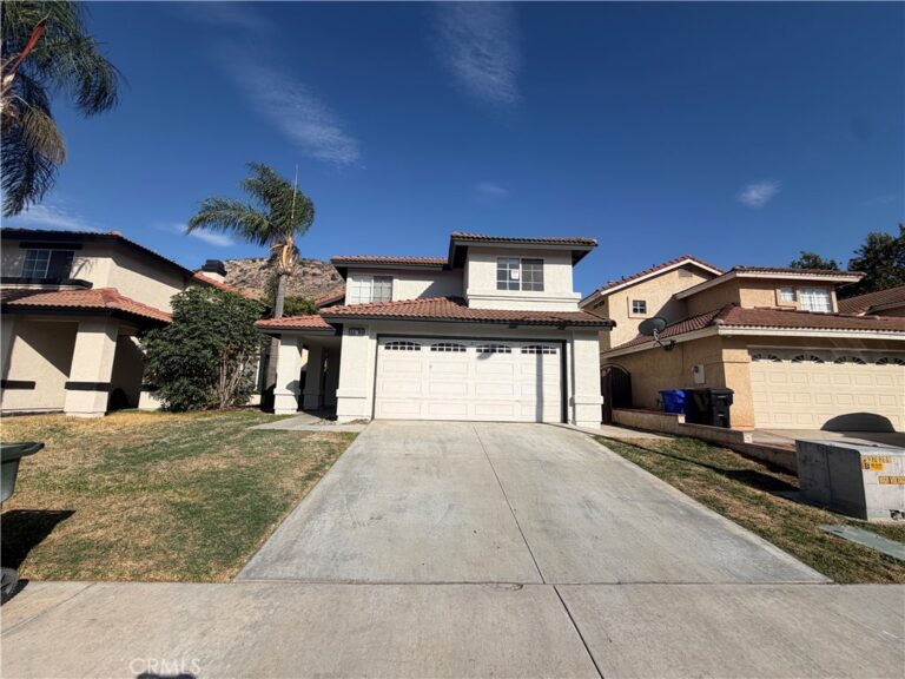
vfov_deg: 85.7
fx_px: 366
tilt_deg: +9.2
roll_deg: -0.6
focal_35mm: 14
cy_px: 340
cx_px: 452
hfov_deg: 102.1
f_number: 2.2
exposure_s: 1/1259
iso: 20
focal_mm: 2.22
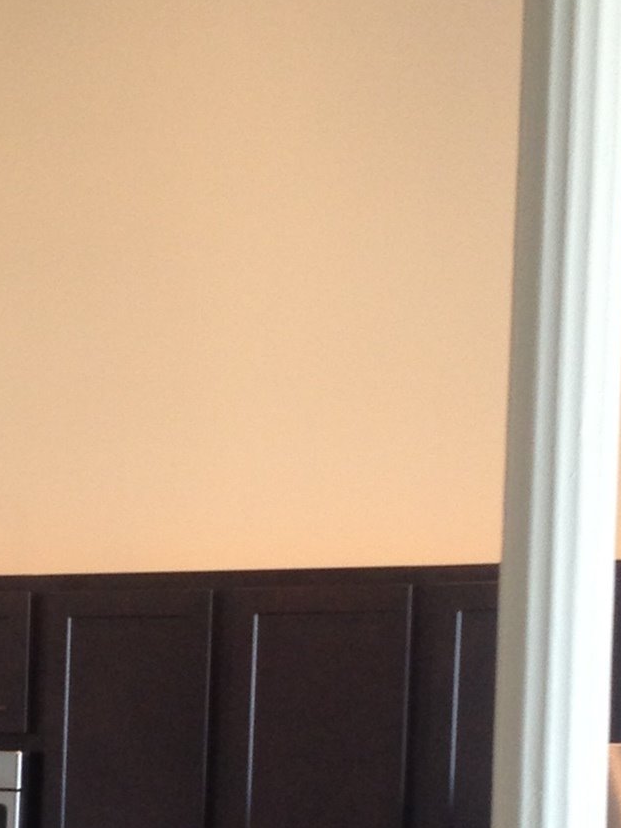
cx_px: 29
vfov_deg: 14.0
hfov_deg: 10.7
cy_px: 901
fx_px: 3301
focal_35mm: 138
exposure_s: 1/20
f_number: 2.4
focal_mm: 4.28
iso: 50
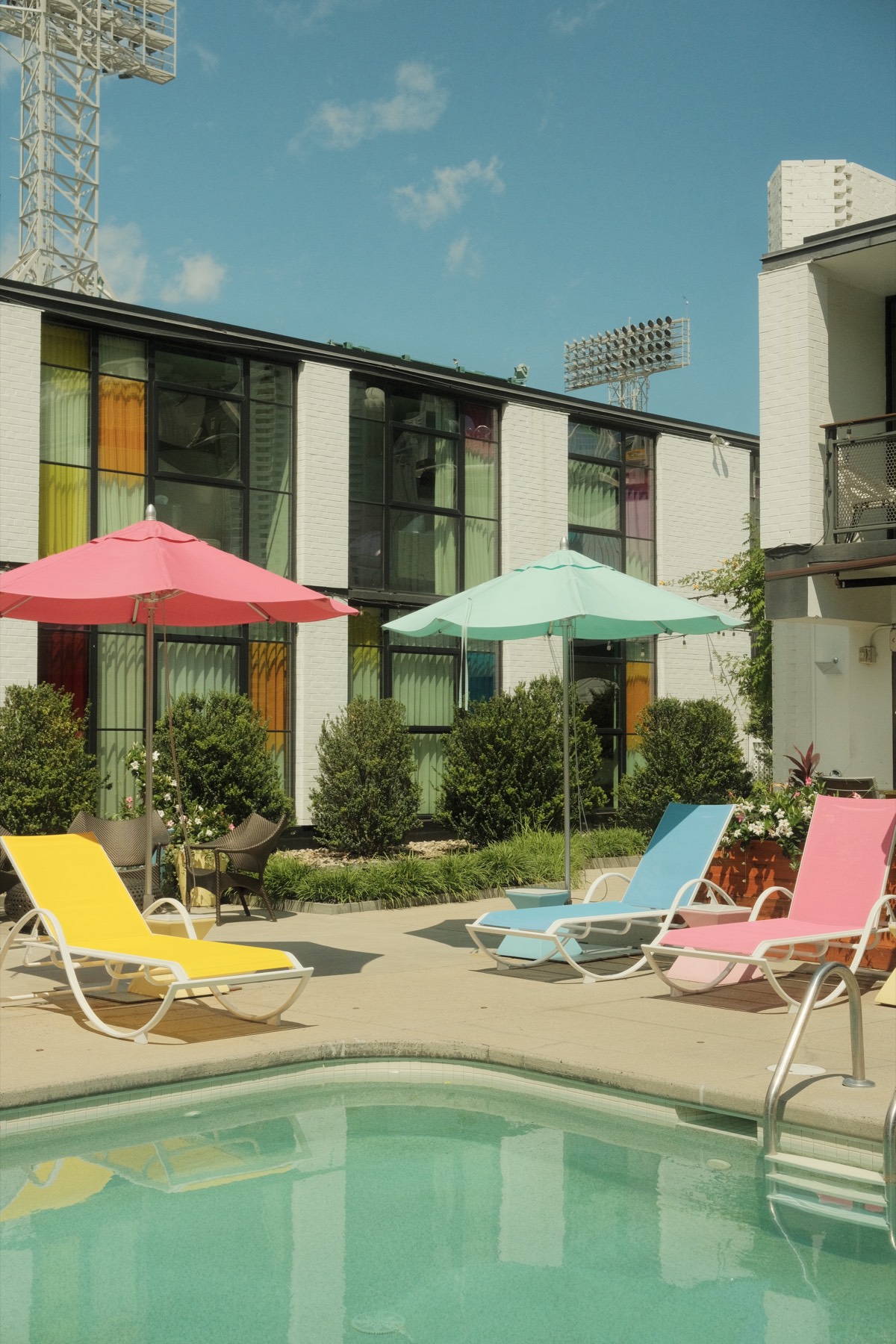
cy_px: 672
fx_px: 1531
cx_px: 448
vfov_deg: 47.4
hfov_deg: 32.6
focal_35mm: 41
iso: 1250
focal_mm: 27
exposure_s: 1/4000
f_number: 8
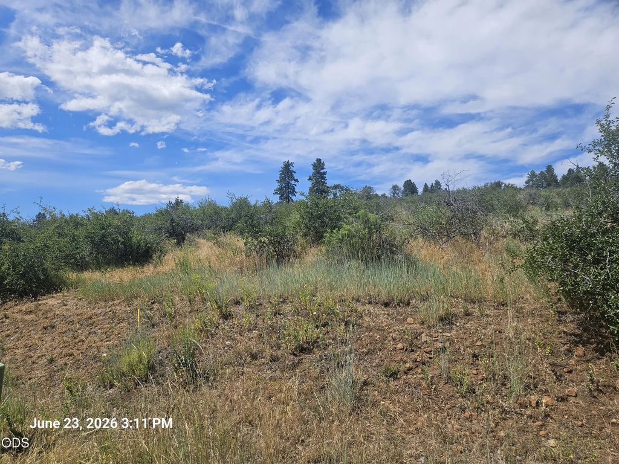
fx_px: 411
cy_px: 232
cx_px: 310
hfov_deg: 73.9
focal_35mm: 23
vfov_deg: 58.9
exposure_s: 1/2969
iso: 25
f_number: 1.8
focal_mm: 5.4
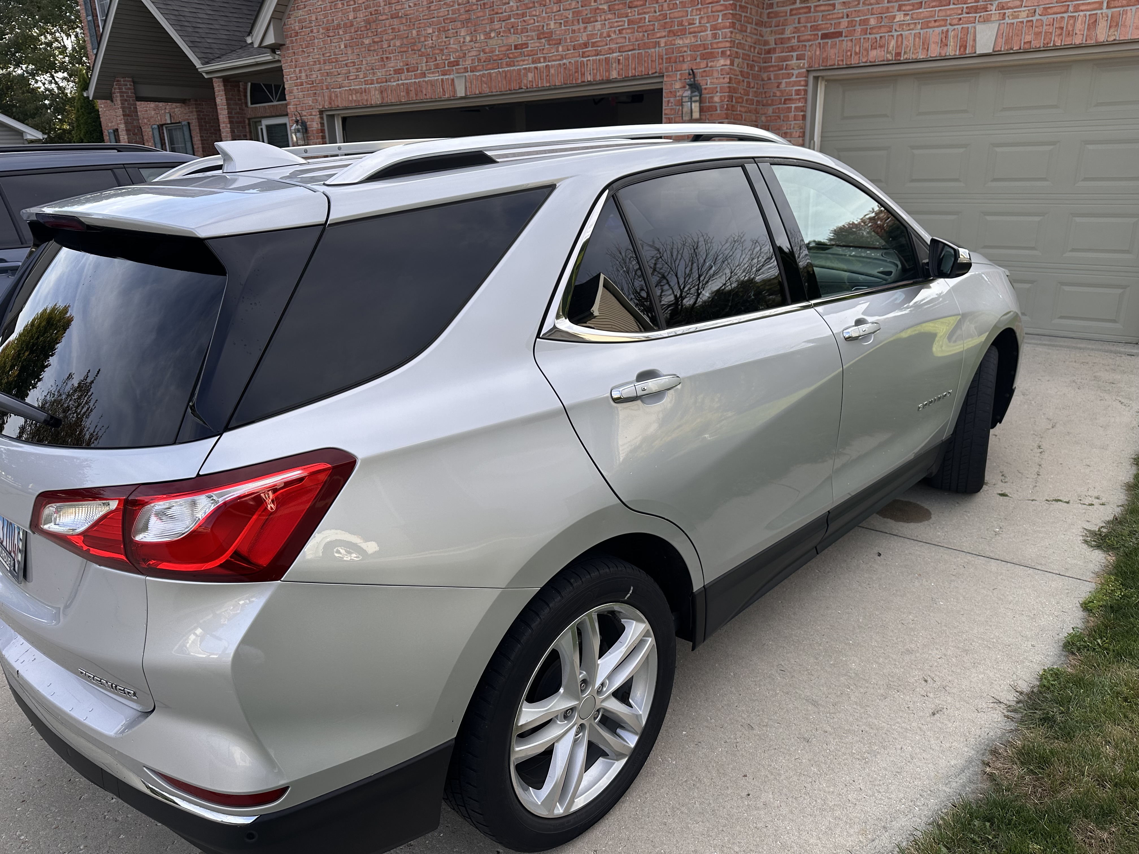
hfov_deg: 71.6
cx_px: 570
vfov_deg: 56.8
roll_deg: +1.7
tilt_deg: -18.0
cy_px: 427
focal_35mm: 24
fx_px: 790
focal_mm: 6.86
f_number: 1.78
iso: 80
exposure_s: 1/1198
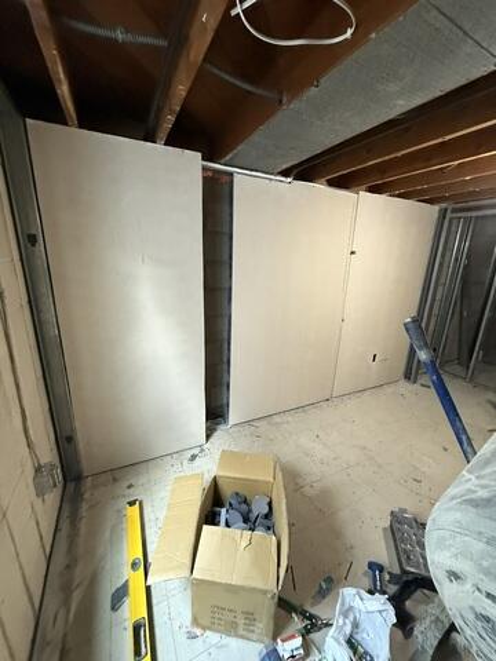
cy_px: 330
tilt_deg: -13.8
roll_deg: -1.7
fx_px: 267
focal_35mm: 14
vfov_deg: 102.1
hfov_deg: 85.7
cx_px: 248
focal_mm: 2.22
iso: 800
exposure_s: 1/60
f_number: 2.2
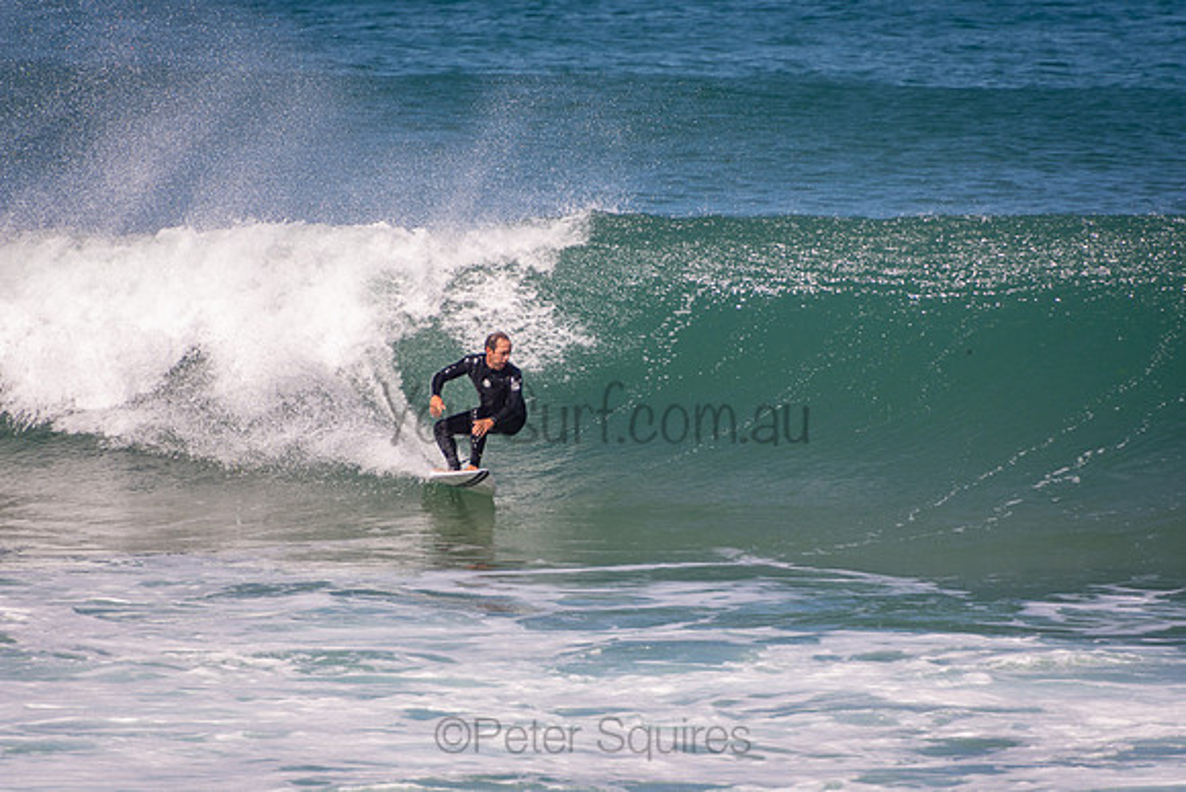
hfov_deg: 3.4
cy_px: 396
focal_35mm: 600
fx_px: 19770
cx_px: 593
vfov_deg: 2.3
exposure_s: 1/1250
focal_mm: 400
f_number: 5.6
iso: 200
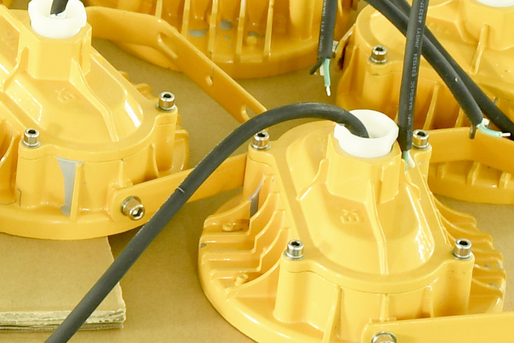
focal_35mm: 235
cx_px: -455
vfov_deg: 5.8
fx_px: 3355
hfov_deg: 8.4
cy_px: -108
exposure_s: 1/13
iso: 250
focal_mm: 32
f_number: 4
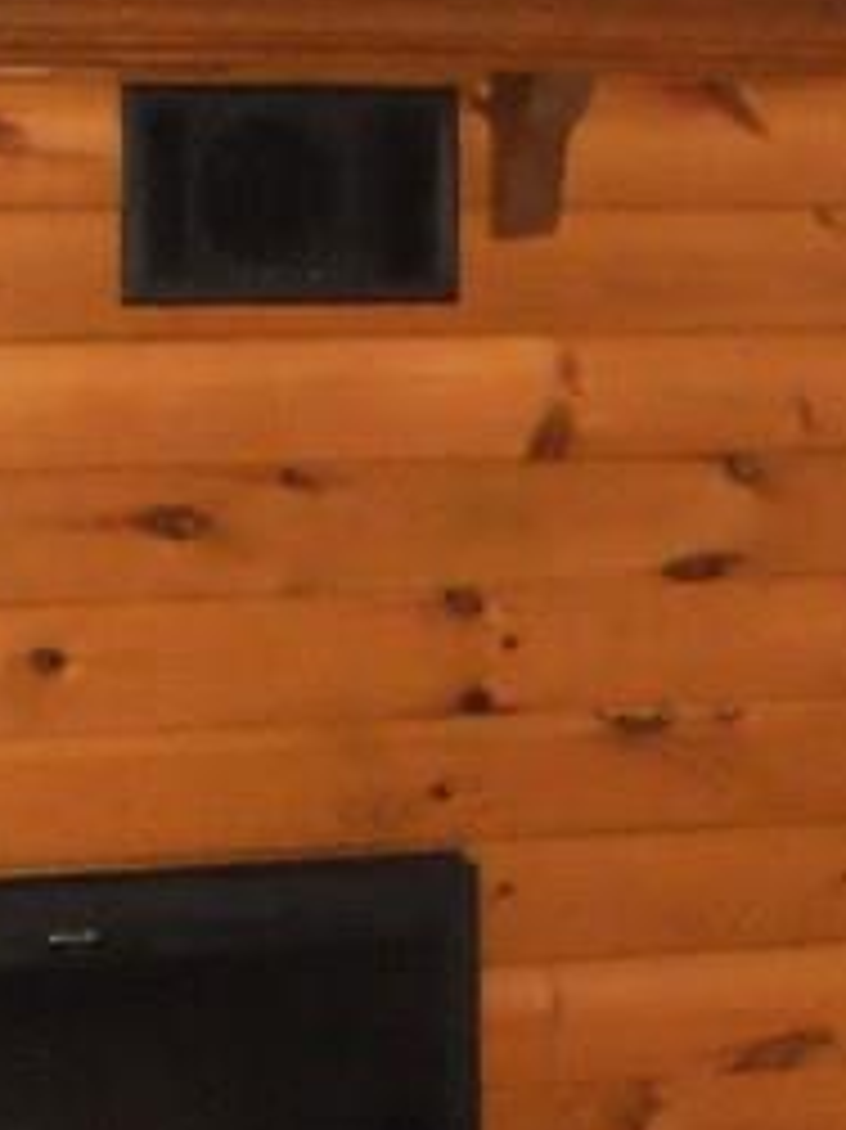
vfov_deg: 13.4
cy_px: 432
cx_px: 1022
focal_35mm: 147
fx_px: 4794
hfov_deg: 9.9
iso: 500
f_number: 3.1
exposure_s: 1/30
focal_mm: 6.3
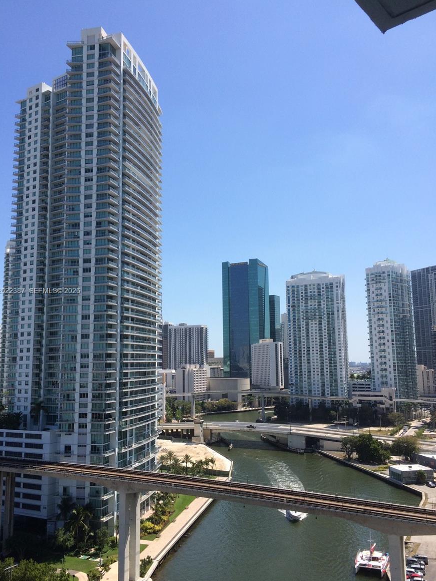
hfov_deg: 46.8
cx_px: 213
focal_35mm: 30
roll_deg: +1.0
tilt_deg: +6.7
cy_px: 292
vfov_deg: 60.0
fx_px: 504
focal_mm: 4.15
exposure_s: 1/1953
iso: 32
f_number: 2.2
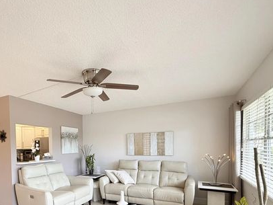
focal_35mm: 22
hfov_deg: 75.1
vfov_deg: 57.9
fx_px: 173
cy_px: 154
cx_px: 103
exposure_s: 1/120
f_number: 2.2
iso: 200
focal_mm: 2.22
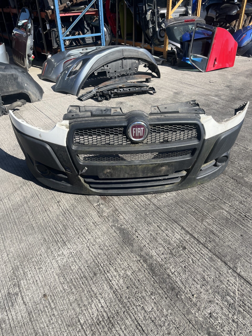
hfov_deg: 53.1
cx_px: 126
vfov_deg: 67.3
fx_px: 252
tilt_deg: -32.2
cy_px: 168
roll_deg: +2.4
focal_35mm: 26
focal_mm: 5.1
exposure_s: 1/2755
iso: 50
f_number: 1.6
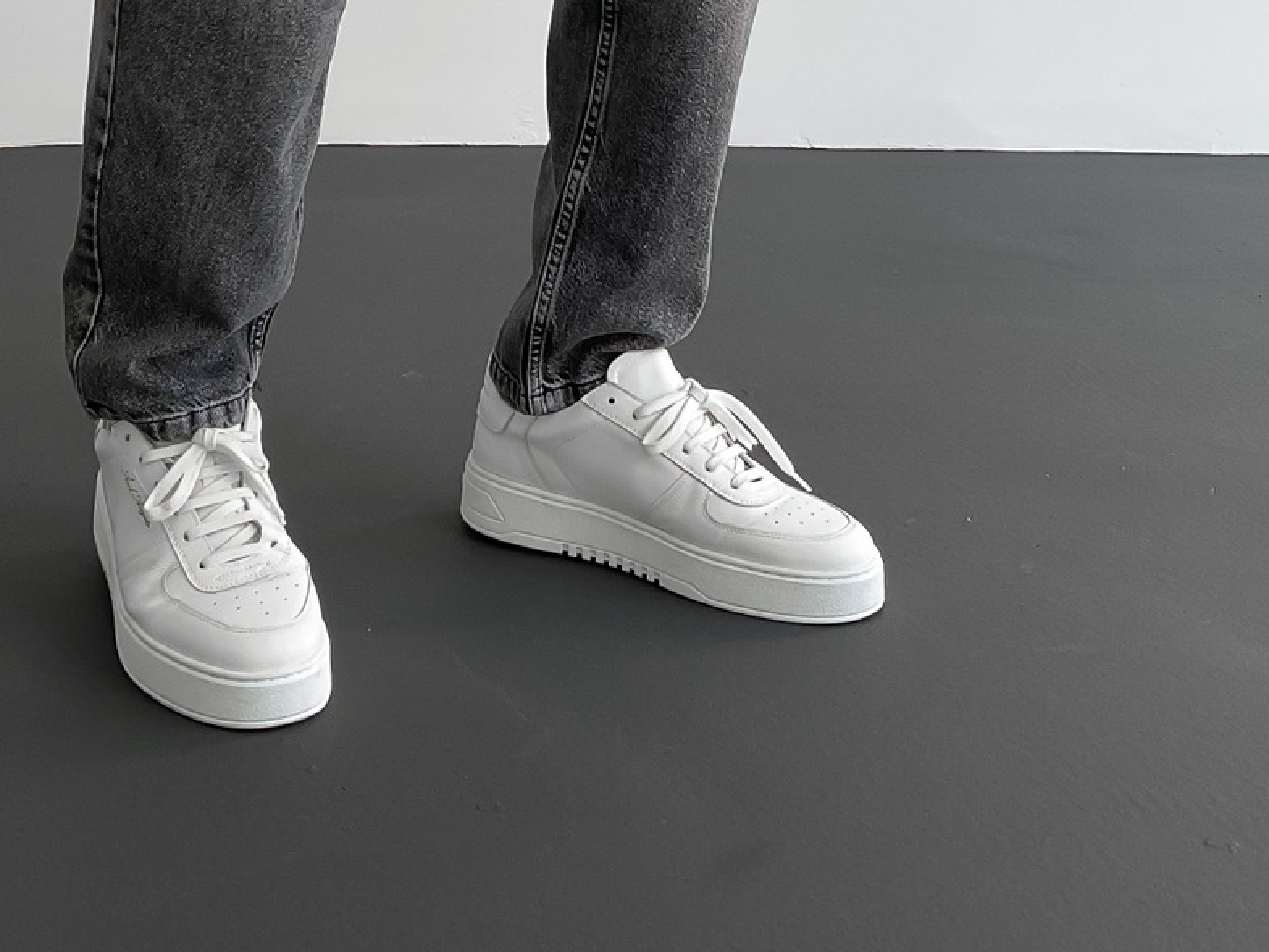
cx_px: 491
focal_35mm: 59
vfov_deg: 22.3
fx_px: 2164
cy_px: -287
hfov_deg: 32.6
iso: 32
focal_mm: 3
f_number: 1.8
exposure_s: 1/120
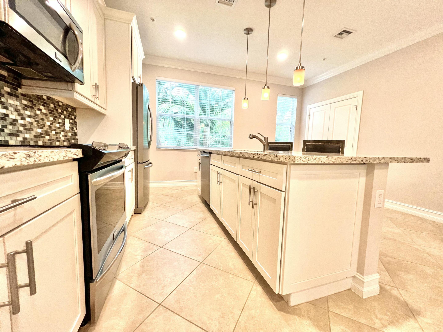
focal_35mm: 13
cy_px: 166
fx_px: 166
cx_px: 222
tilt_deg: -6.2
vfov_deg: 89.9
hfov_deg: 106.2
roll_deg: -0.8
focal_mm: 1.57
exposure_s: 1/120
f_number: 1.8
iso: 200
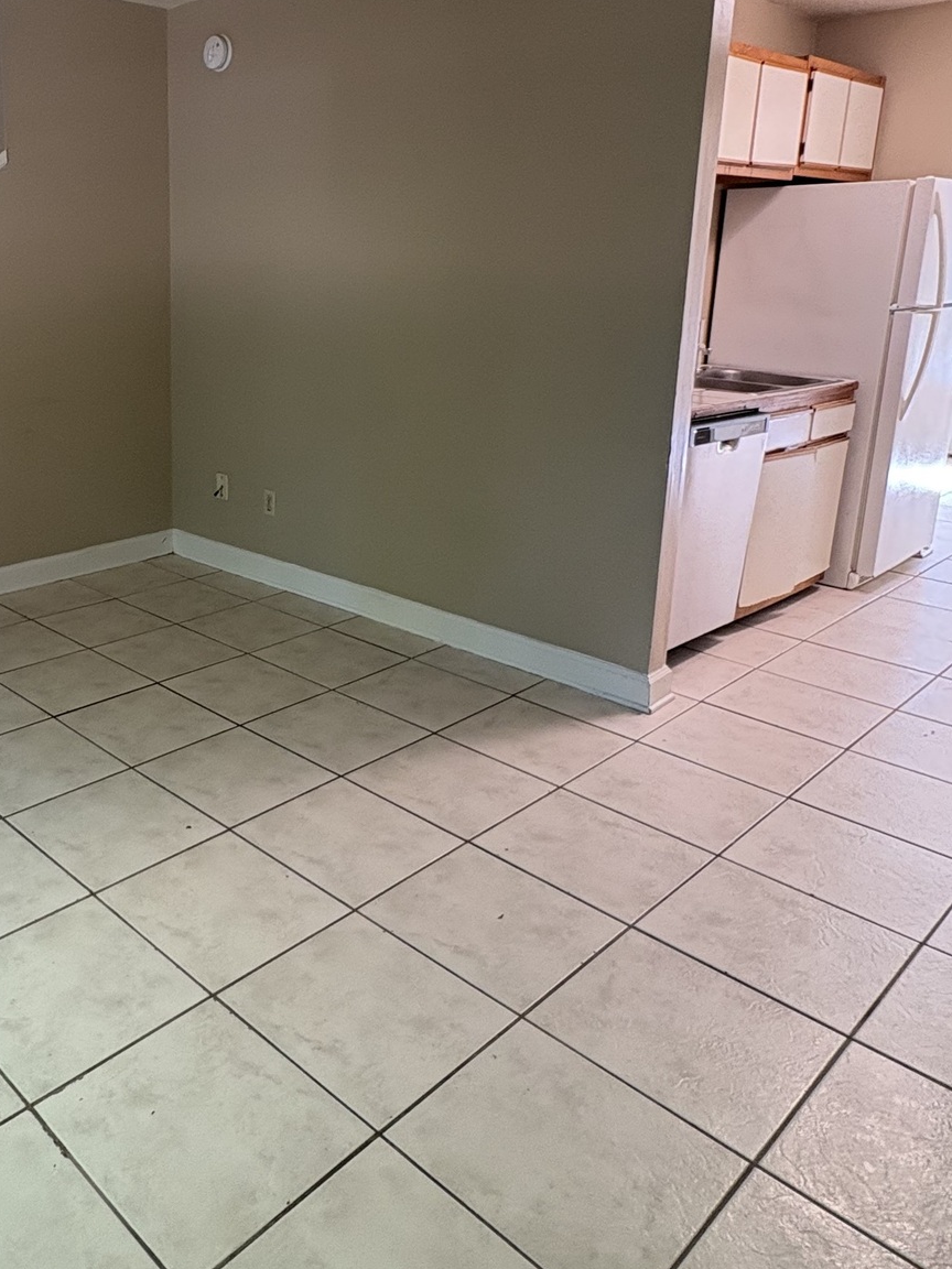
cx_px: 181
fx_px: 1027
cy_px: 487
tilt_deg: -11.9
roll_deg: +0.7
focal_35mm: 28
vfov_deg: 62.7
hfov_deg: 46.9
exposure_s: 1/60
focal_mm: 2.22
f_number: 2.2
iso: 250
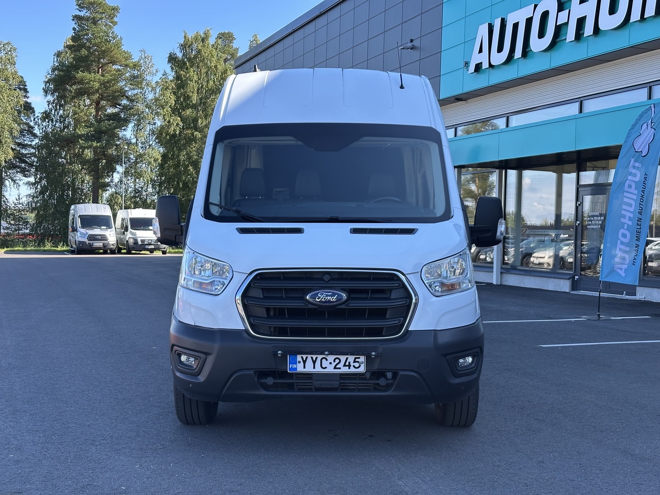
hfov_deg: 39.7
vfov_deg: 30.3
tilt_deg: -0.4
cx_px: 330
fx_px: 915
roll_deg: -1.7
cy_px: 248
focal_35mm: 48
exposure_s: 1/816
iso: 64
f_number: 1.78
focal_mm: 6.86
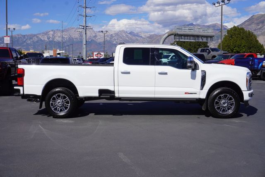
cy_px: 88
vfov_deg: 30.9
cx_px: 132
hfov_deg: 44.9
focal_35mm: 44
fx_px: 320
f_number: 11
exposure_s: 1/250
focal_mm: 29
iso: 100
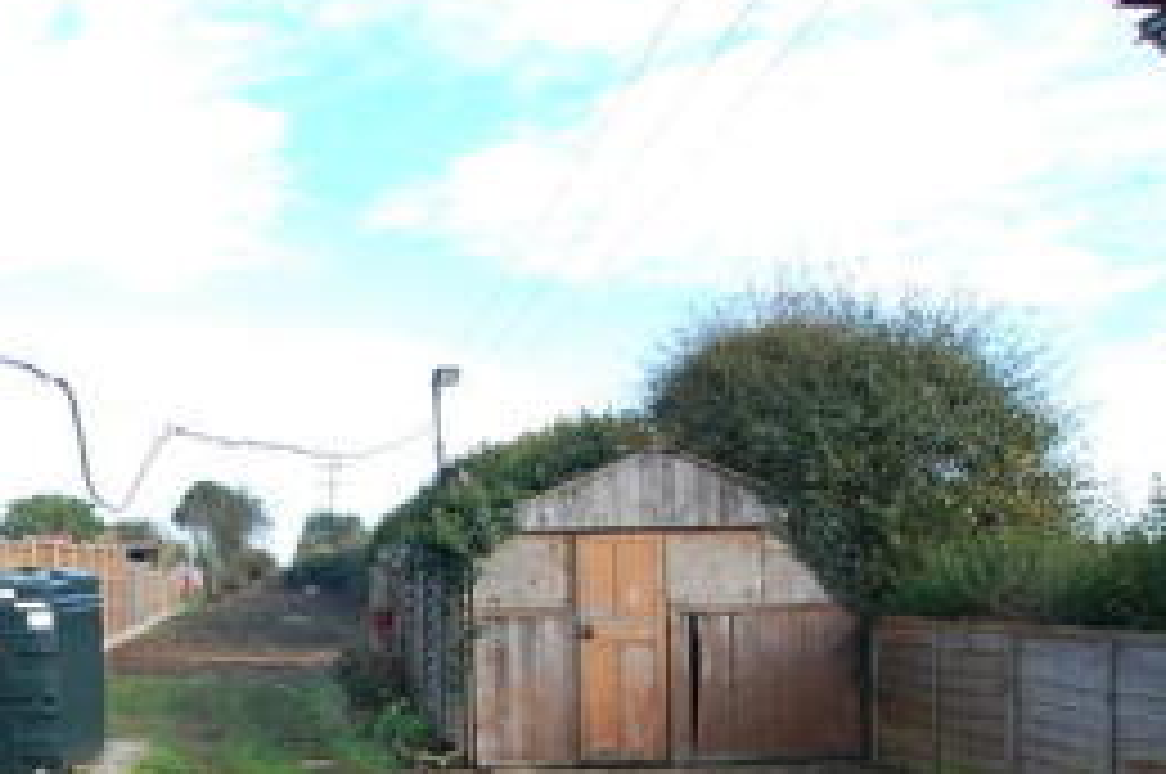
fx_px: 1229
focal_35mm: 38
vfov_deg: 34.2
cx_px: 248
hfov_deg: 48.2
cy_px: 590
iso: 200
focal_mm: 10
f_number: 7.1
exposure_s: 1/200
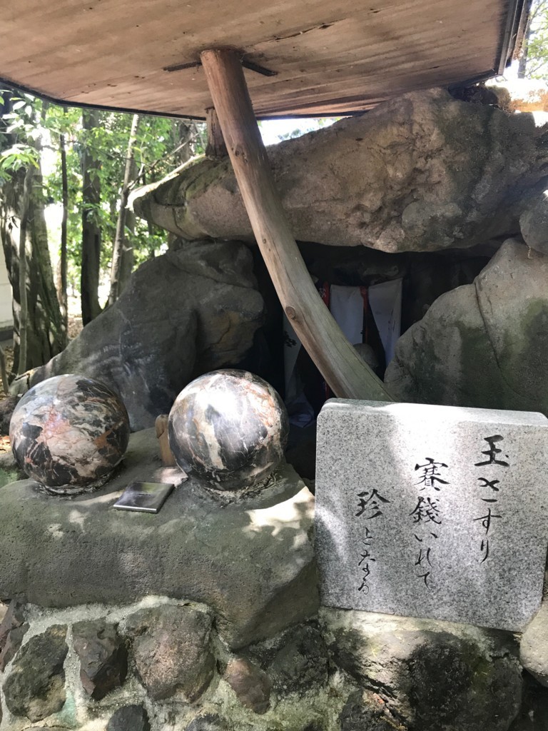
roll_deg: -0.5
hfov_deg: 49.7
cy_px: 366
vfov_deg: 63.4
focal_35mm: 28
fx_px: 591
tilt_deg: -10.1
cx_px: 274
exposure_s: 1/30
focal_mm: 3.99
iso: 25
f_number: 1.8
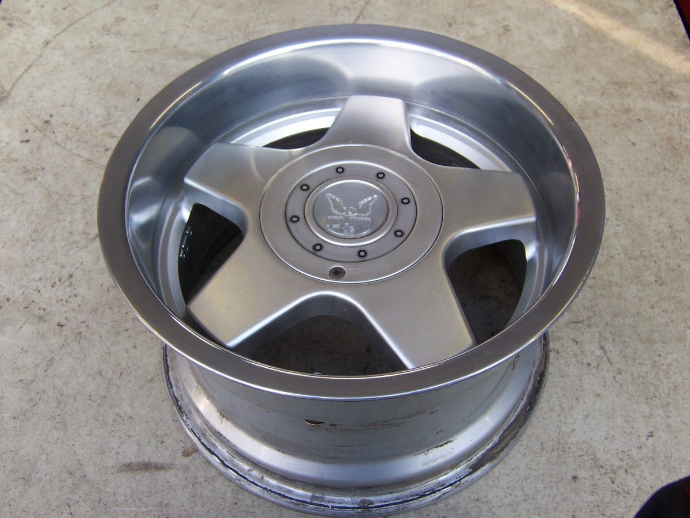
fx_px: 718
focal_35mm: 36
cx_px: 345
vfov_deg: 39.7
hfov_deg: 51.4
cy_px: 259
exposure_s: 1/90
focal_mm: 5.6
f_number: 2.8
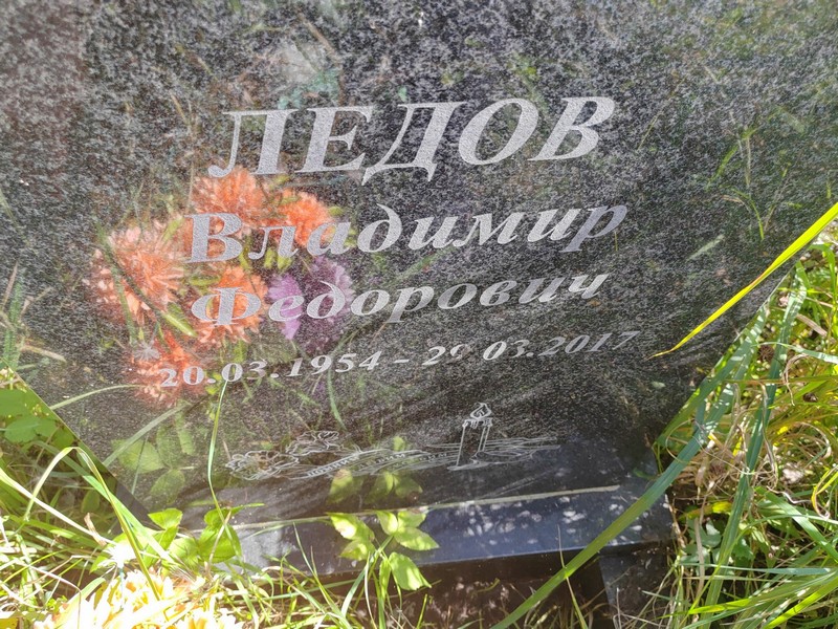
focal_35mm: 27
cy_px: 314
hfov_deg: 65.3
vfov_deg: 51.4
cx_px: 419
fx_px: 654
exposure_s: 1/300
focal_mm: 5.52
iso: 100
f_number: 1.9
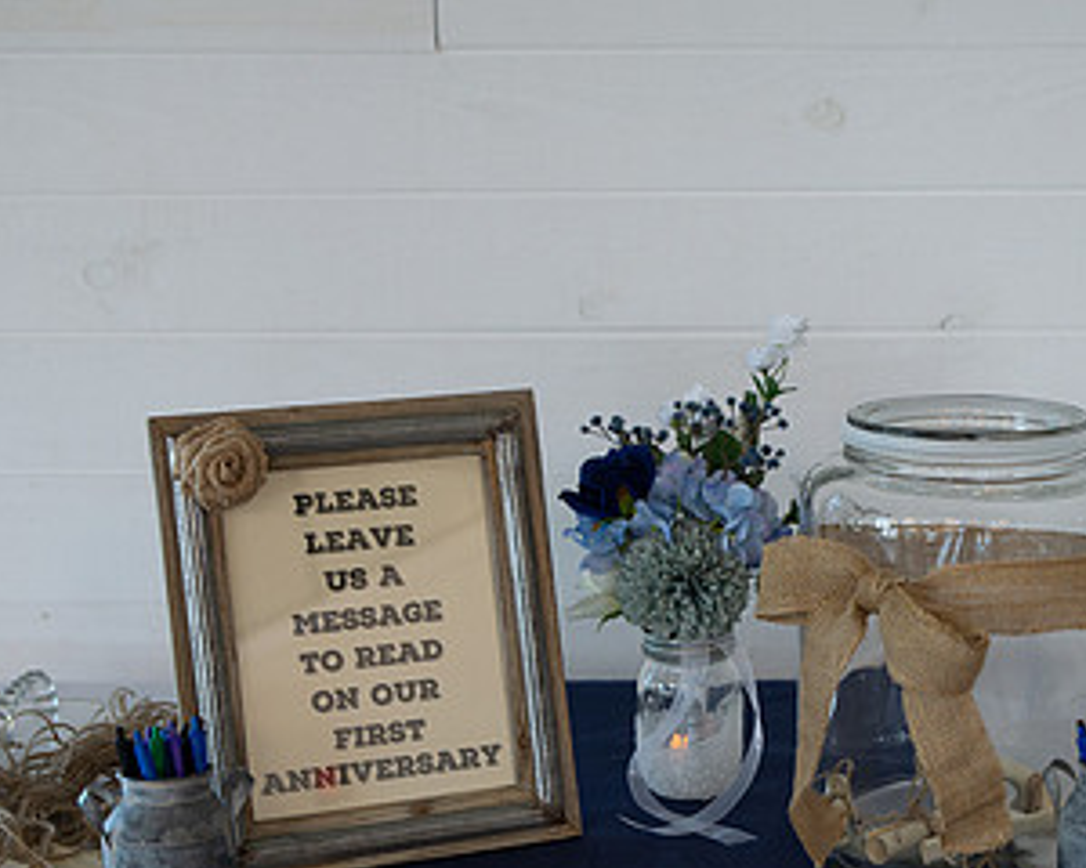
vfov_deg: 22.0
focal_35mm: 69
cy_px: 638
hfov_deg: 27.3
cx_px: 760
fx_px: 2218
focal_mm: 38
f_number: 3.2
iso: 640
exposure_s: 1/125
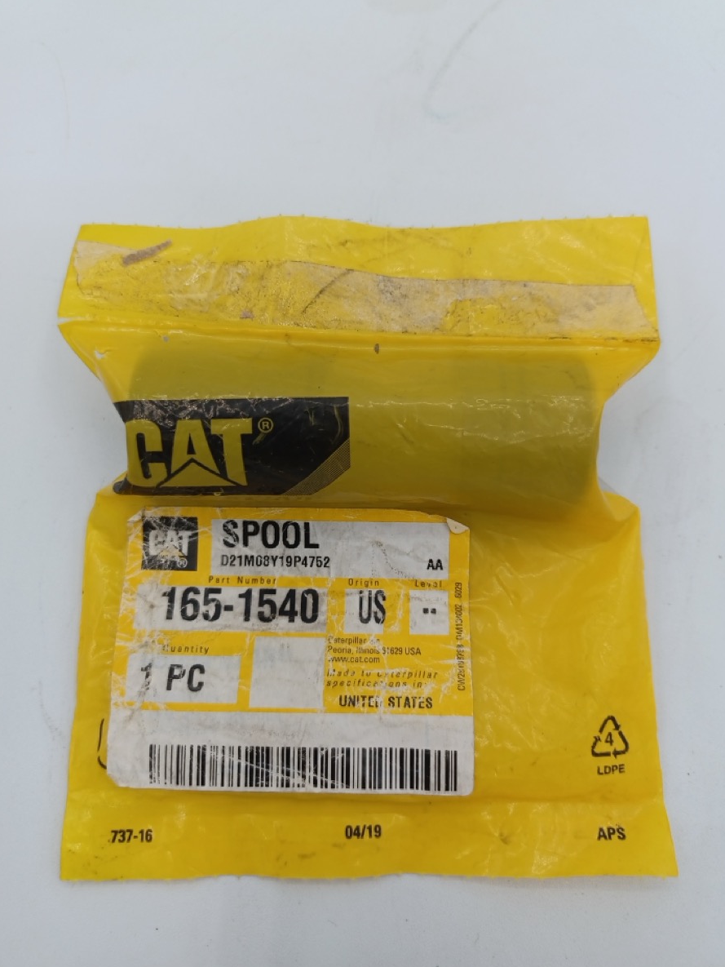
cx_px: 369
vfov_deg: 65.3
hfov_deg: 51.4
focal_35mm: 27
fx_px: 754
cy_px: 455
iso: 32
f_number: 1.8
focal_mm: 4.6
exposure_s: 1/125
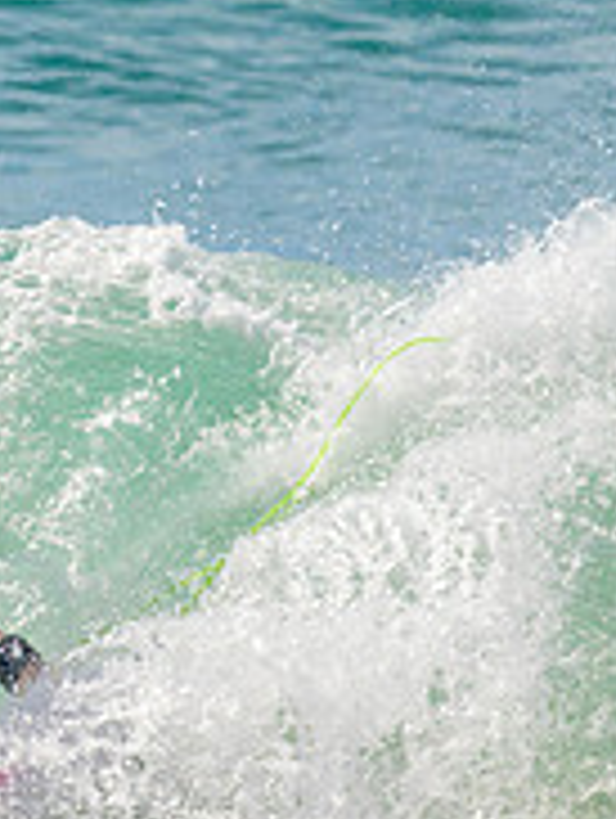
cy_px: 652
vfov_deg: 1.0
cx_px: -387
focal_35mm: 2064
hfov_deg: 0.7
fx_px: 48858
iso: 640
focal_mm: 490
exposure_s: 1/2000
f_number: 10
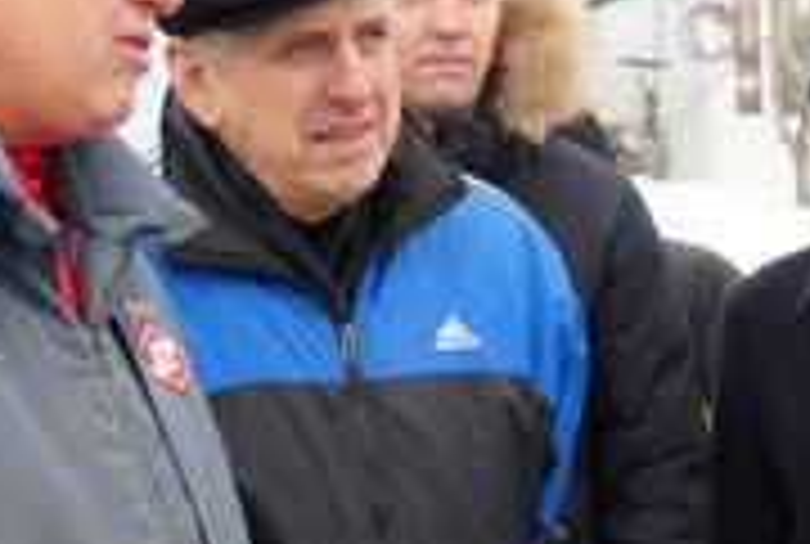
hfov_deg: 17.4
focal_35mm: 116
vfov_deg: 11.6
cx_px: 673
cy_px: 652
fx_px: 2617
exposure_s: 1/200
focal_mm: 30
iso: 500
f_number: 6.3
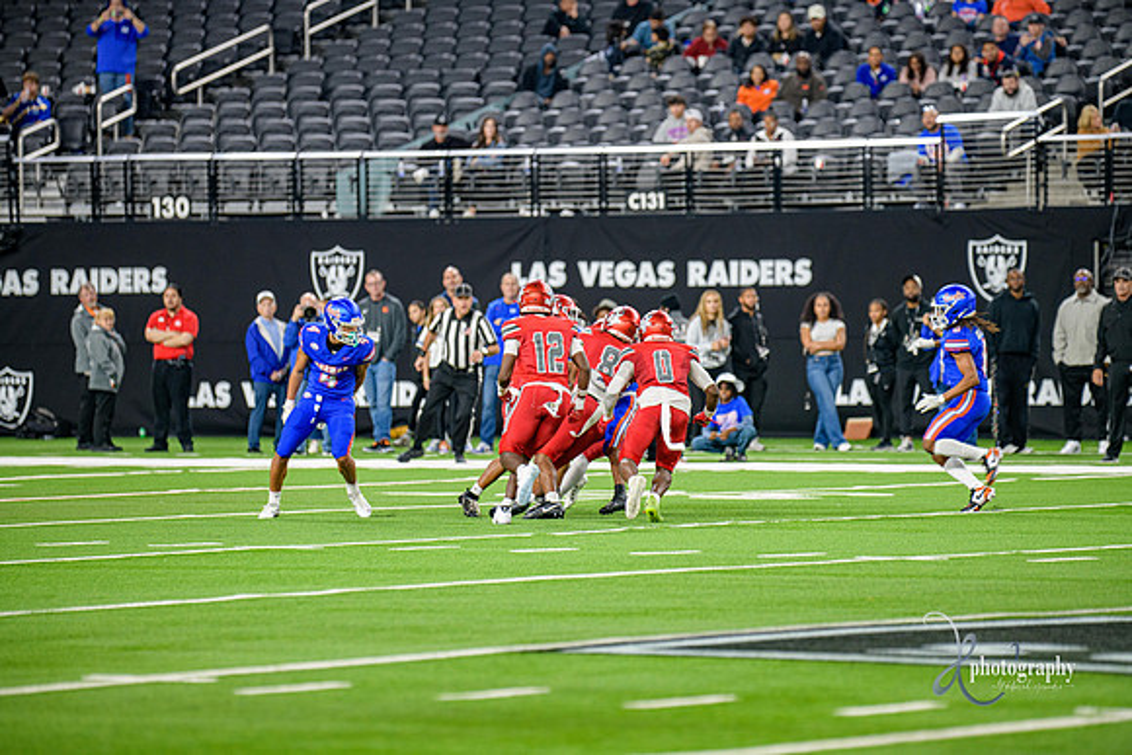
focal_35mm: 220
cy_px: 378
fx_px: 6919
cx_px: 566
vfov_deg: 6.2
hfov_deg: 9.4
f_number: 2.8
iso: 1000
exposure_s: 1/400
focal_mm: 220
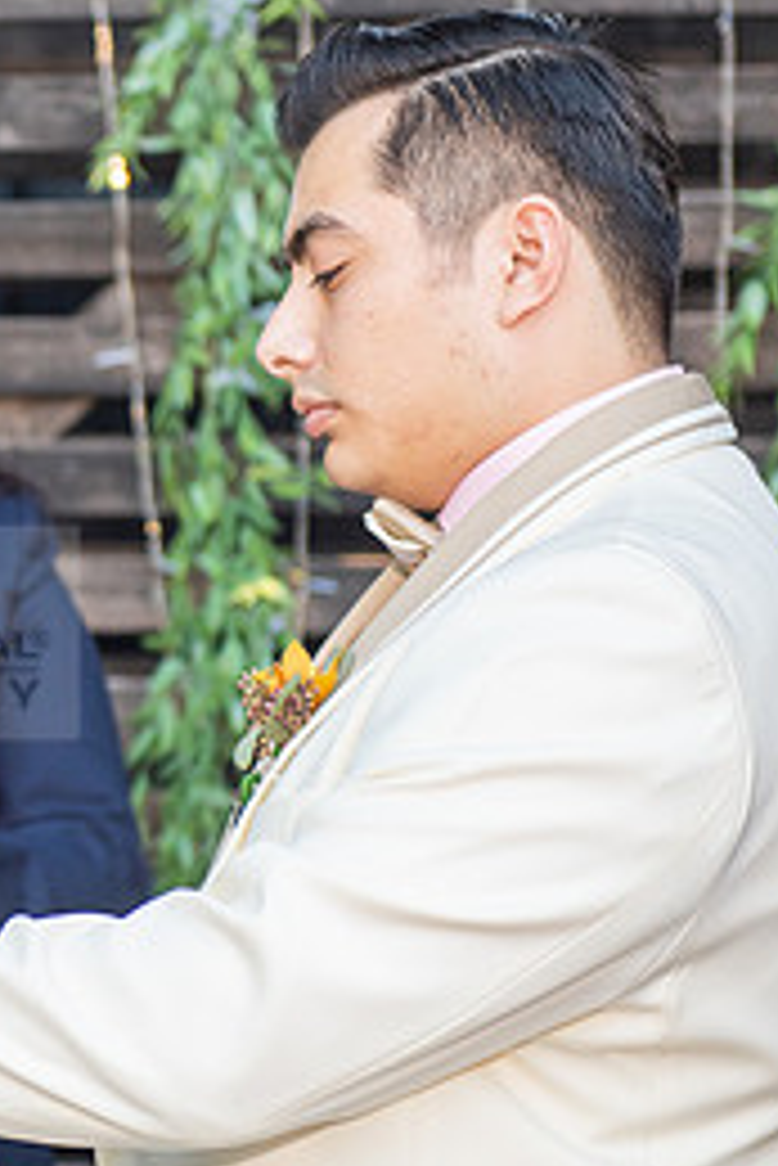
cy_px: 633
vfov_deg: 12.6
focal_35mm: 163
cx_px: -301
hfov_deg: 8.3
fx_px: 5276
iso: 500
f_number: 3.2
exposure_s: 1/250
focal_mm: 70
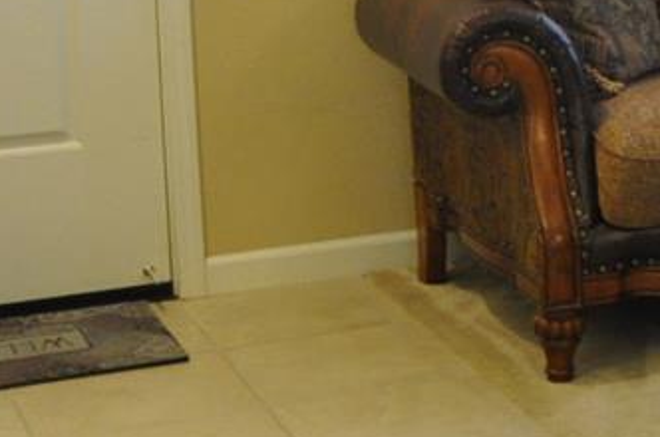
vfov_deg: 10.9
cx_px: 1072
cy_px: -152
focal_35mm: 122
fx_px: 2232
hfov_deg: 15.2
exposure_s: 1/30
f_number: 5.6
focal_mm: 18
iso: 1600
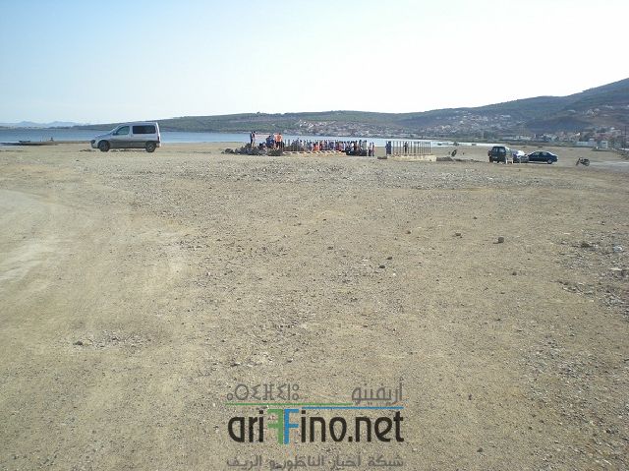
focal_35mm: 38
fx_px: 690
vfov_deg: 37.7
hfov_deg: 49.0
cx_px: 314
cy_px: 236
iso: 50
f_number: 4.6
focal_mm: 6.3
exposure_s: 1/285
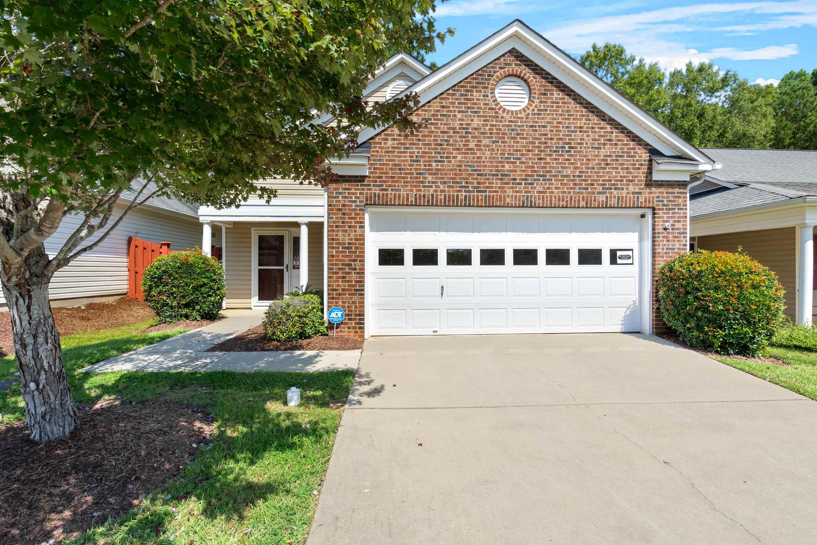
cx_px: 426
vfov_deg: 68.8
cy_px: 270
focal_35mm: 18
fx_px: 398
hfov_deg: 91.5
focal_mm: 11
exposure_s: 1/500
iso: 200
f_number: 6.3
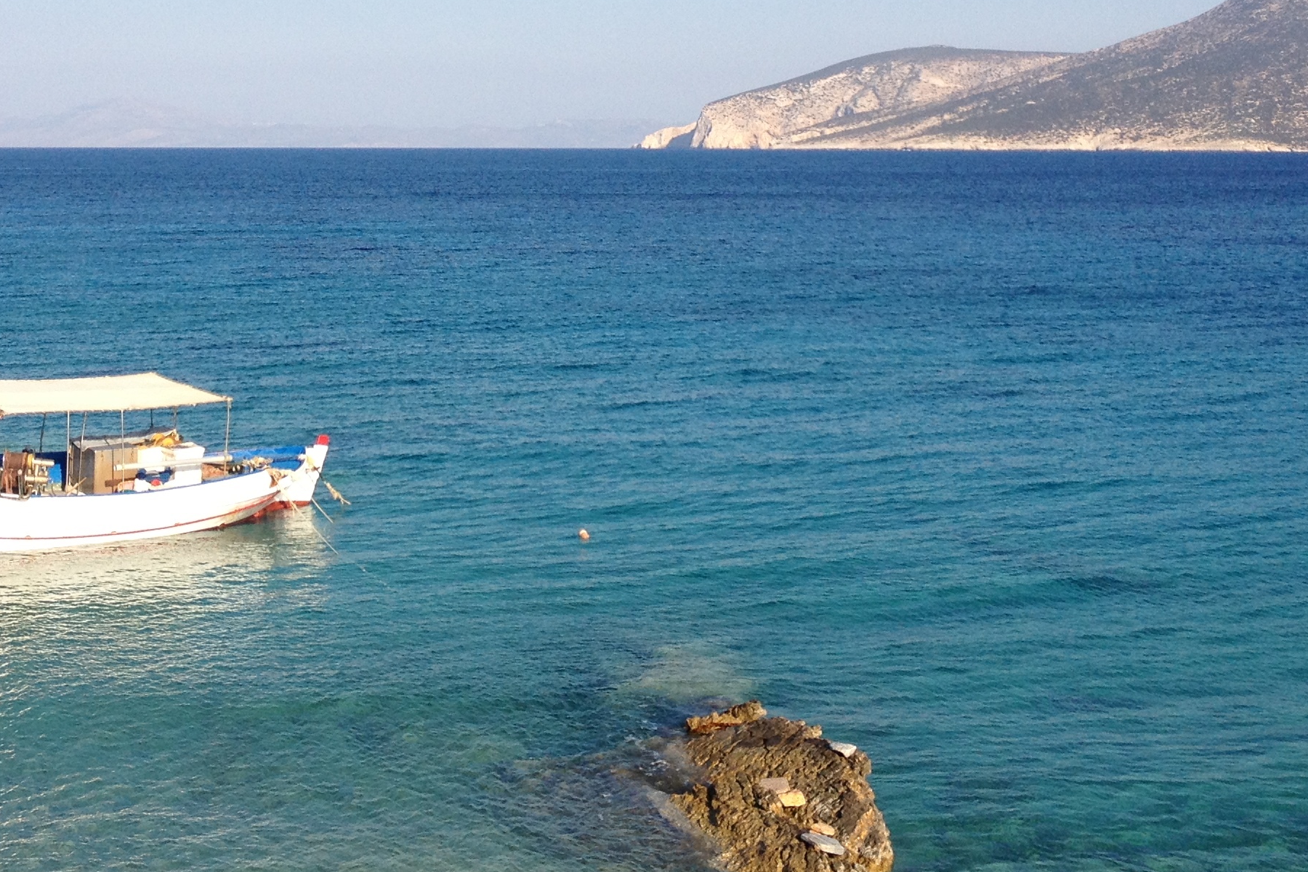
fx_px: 2398
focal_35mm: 66
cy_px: 112
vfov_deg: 20.3
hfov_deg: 30.4
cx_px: 519
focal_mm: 4.28
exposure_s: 1/1577
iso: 50
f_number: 2.4
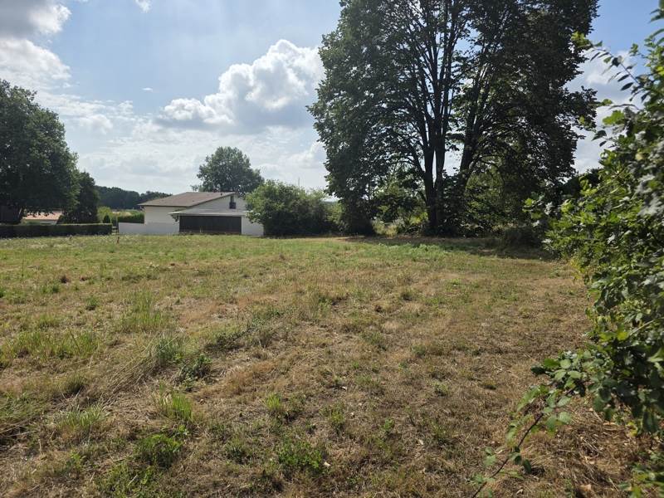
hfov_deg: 73.9
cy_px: 249
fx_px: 441
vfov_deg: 58.9
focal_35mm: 23
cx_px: 332
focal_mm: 6.3
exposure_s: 1/7626
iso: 80
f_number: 1.7
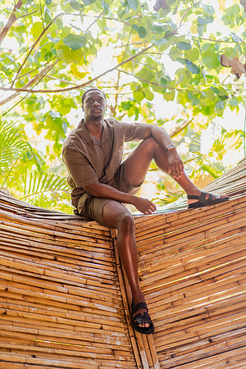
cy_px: 184
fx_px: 594
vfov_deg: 34.5
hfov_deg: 23.4
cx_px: 123
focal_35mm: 58
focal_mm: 58
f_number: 1.4
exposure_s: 1/200
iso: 125
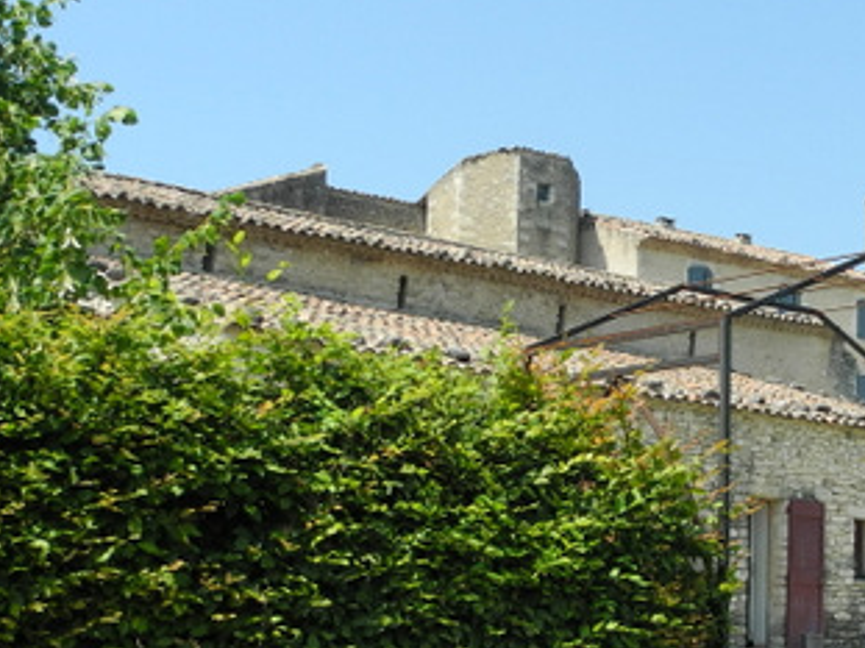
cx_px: 676
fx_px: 1798
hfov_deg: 26.6
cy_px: 392
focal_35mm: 72
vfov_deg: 20.4
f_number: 3.2
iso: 100
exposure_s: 1/800
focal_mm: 6
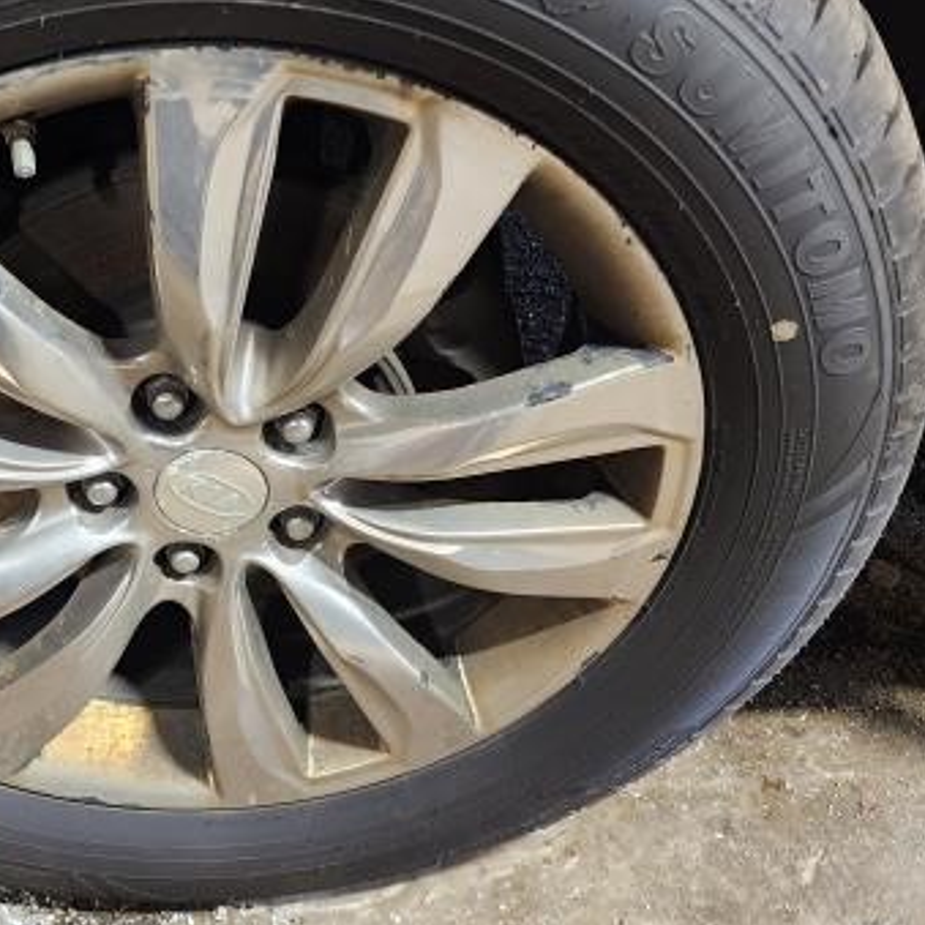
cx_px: 281
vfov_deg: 35.3
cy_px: 548
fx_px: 1451
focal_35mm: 48
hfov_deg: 34.9
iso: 640
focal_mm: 6.4
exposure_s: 1/30
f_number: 1.8
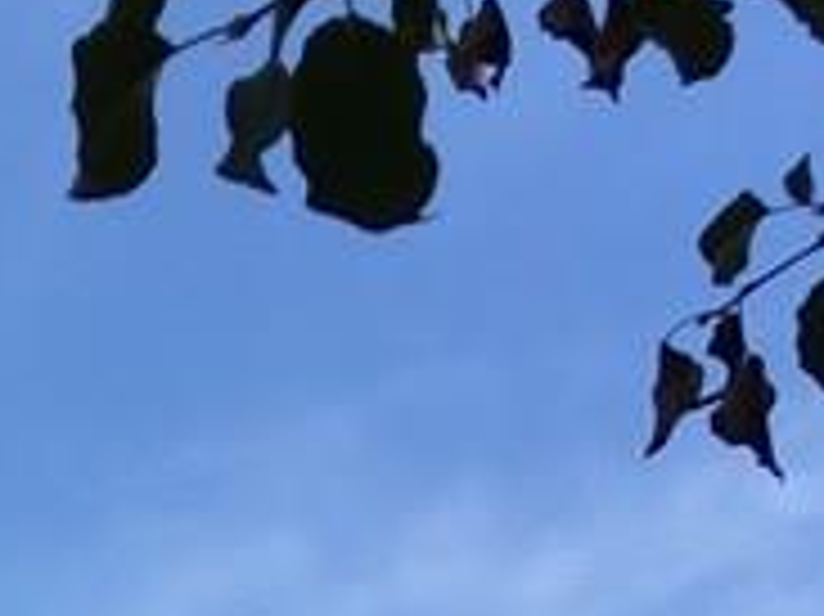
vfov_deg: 8.3
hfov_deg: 11.4
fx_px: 3854
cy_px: 1520
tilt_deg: +18.8
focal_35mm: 162
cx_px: -630
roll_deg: +1.9
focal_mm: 4.15
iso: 25
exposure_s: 1/1789
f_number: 2.2
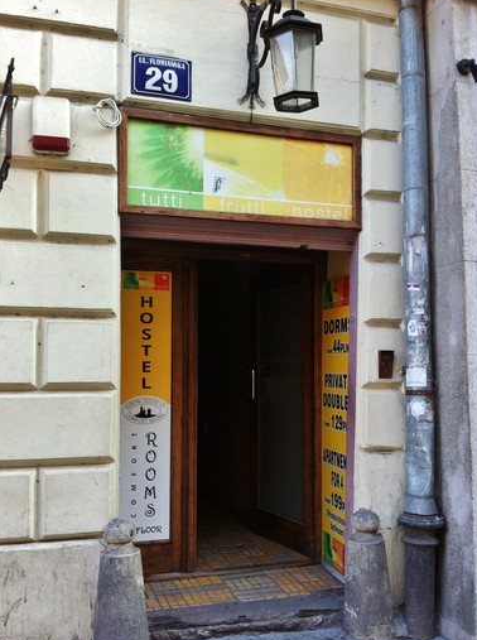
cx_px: 236
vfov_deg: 49.0
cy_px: 336
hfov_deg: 37.6
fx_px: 701
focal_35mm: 38
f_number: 2.8
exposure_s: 1/60
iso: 80
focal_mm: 3.85
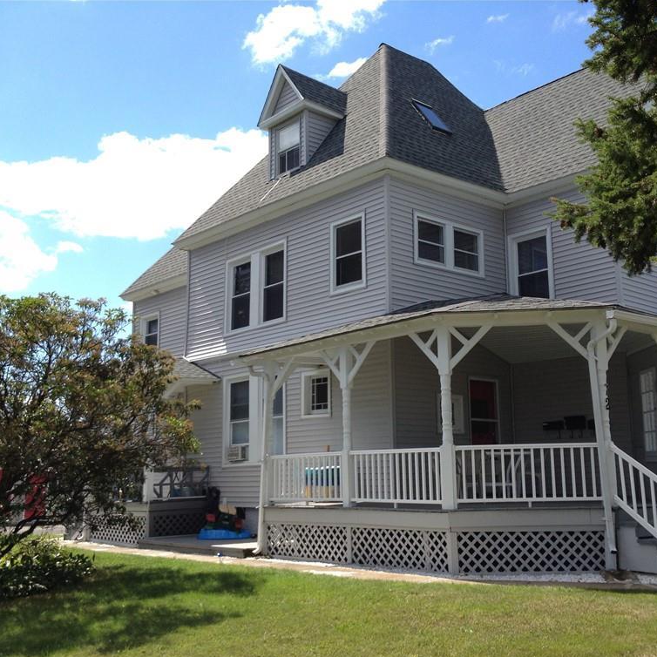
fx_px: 902
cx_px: 376
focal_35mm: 42
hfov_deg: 39.9
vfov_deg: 40.0
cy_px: 334
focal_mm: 4.28
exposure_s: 1/1314
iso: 80
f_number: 2.4
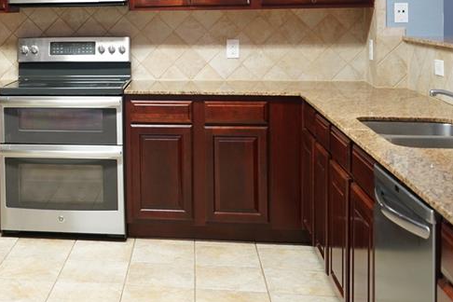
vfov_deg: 22.3
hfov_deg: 32.2
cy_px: 20
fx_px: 742
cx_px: 41
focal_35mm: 59
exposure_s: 1/30
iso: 1250
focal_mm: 28
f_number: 3.5
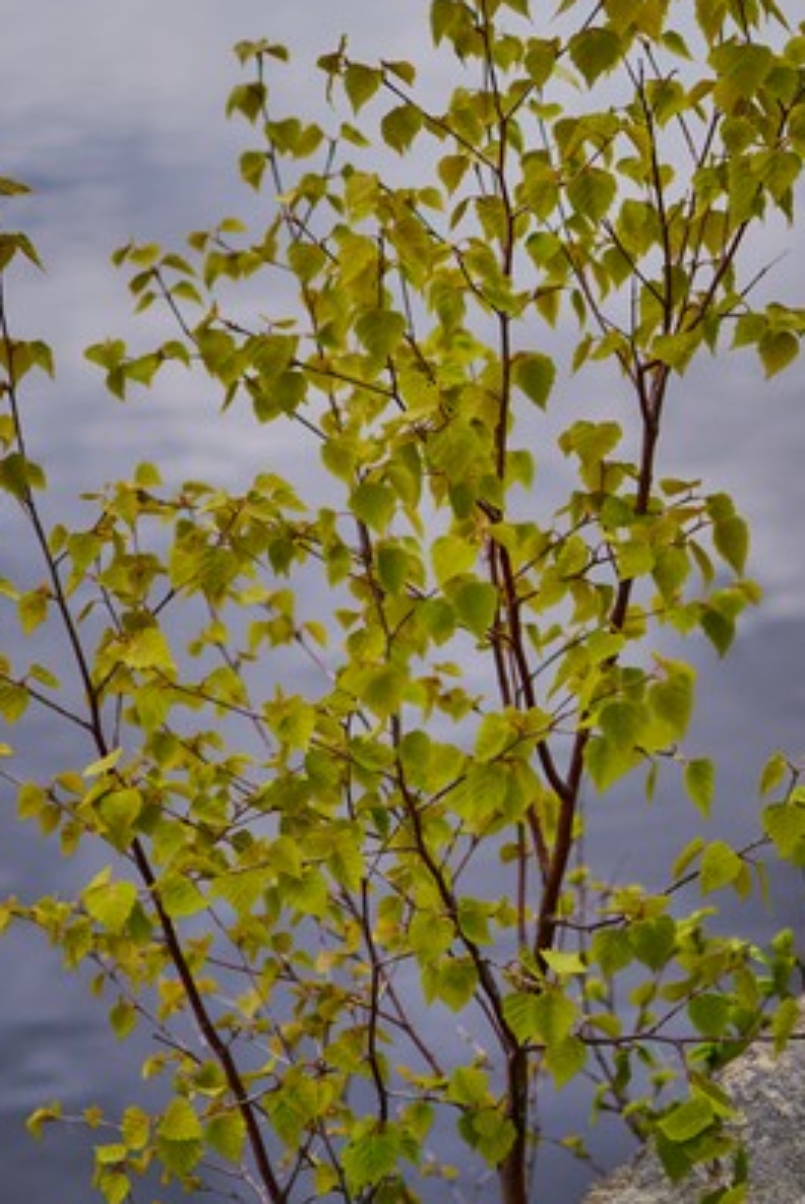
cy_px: 134
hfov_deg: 16.1
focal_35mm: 85
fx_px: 2846
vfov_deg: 23.3
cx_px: 396
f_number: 1.8
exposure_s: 1/2500
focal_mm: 35
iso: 100
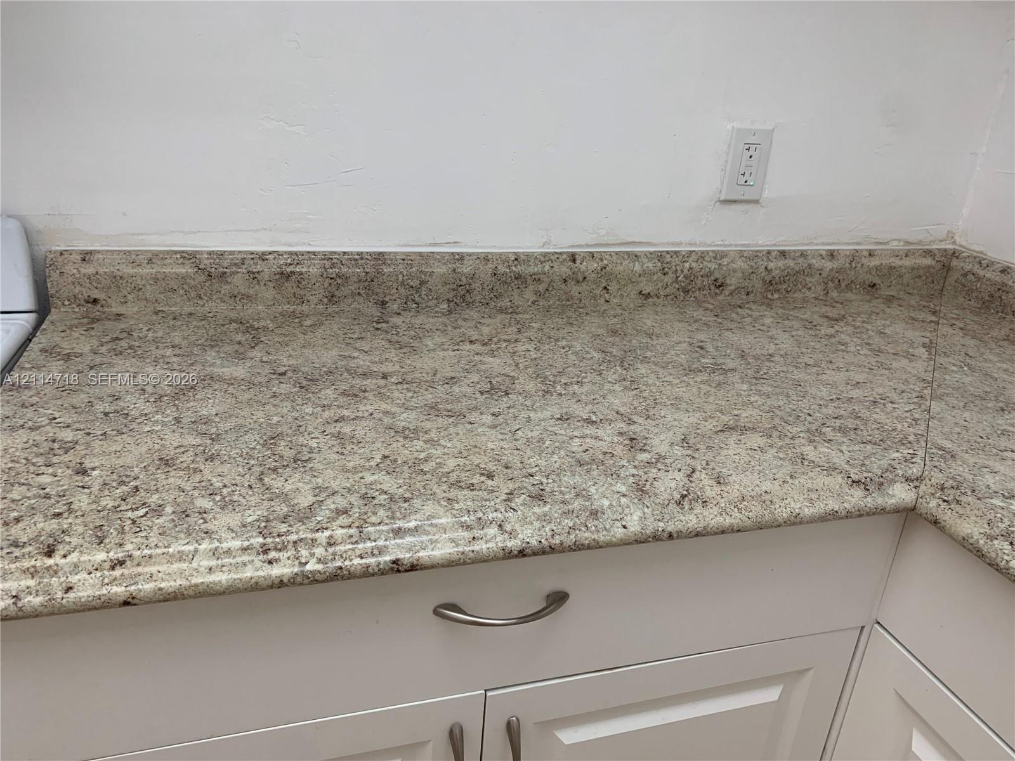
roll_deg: -4.0
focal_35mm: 26
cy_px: 380
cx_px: 508
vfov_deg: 53.1
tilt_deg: -24.7
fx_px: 762
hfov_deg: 67.3
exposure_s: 1/60
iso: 80
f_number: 1.8
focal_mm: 4.25
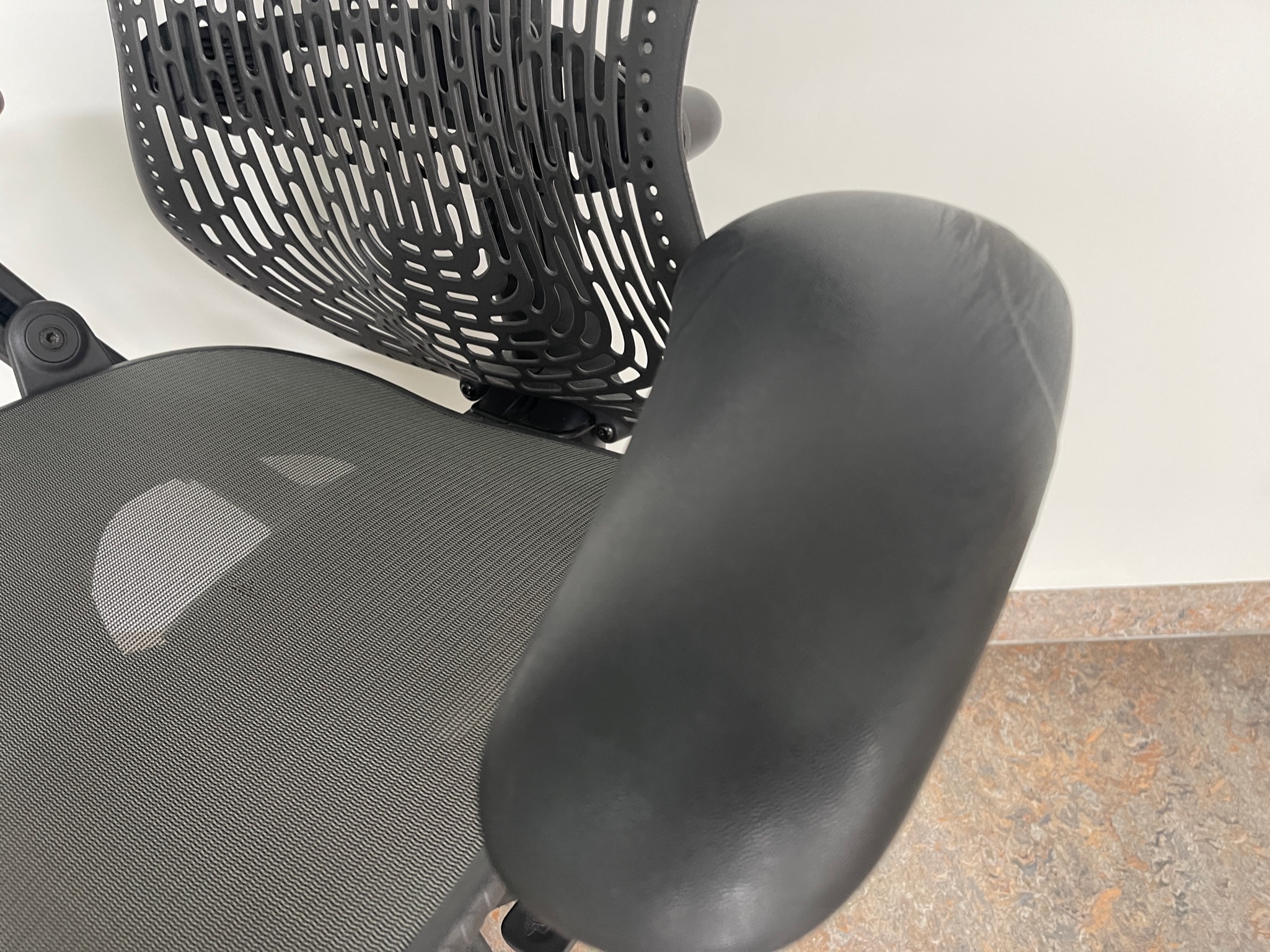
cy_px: 476
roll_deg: +3.9
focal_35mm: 26
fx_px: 954
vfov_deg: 53.0
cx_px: 635
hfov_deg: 67.3
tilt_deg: -36.9
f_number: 1.6
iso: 200
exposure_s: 1/50
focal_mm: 5.1
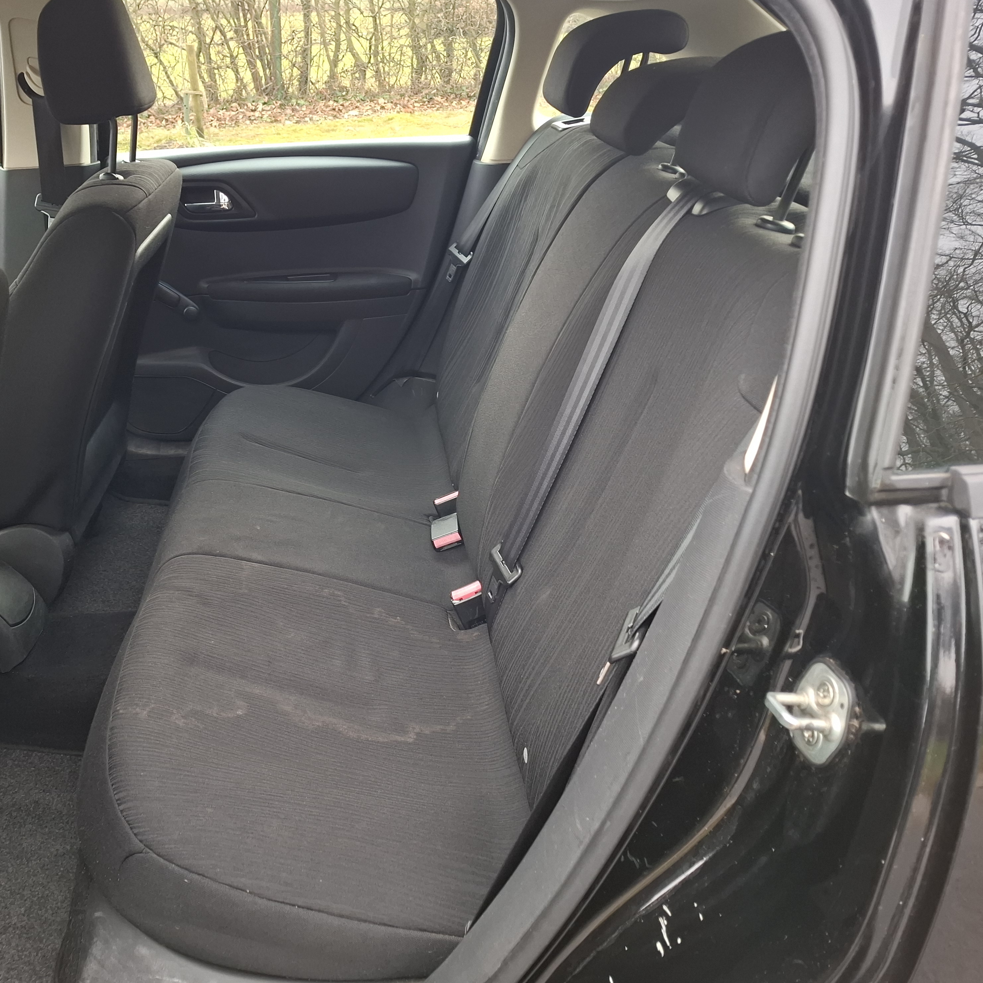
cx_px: 364
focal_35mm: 28
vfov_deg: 57.3
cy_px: 490
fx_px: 900
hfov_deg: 56.6
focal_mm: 5.54
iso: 320
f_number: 1.8
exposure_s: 1/33
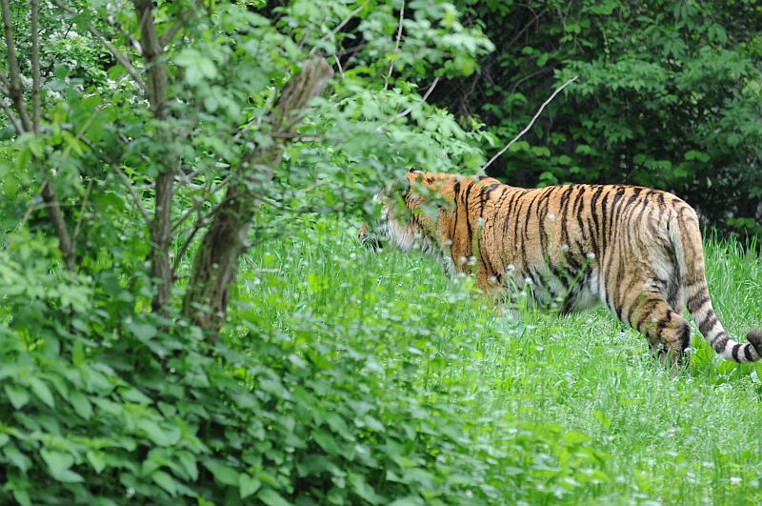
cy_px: 253
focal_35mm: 300
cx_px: 381
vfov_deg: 4.6
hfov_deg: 6.9
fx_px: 6341
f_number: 5.3
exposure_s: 1/200
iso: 400
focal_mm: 200
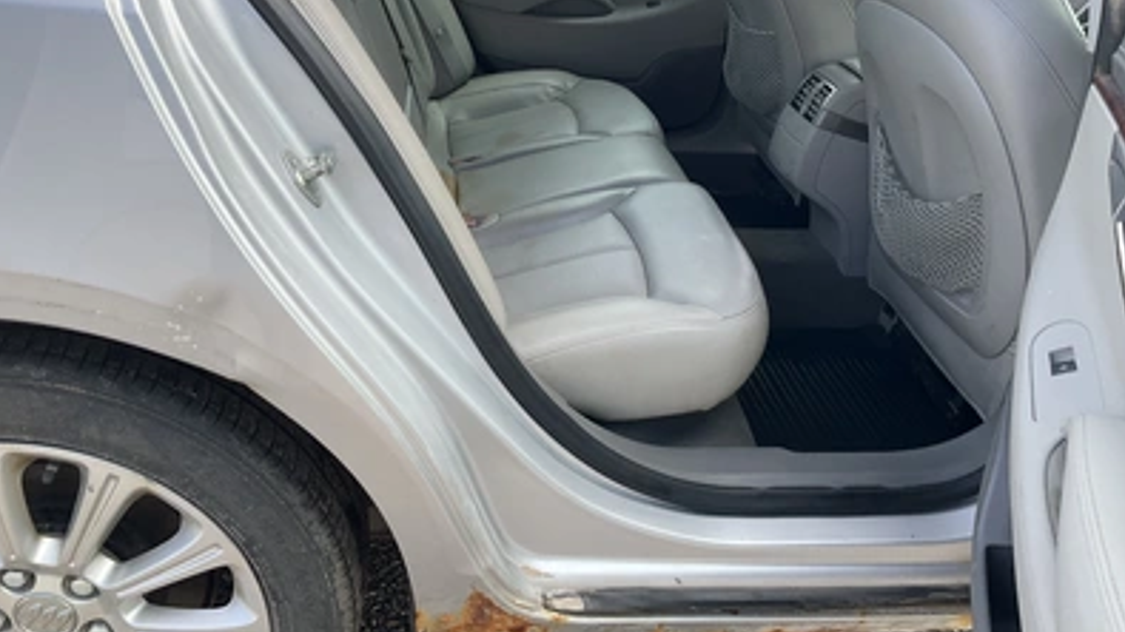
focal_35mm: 32
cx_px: 558
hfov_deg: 61.0
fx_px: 954
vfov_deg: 36.6
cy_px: 262
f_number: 1.8
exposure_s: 1/360
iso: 25
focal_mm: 3
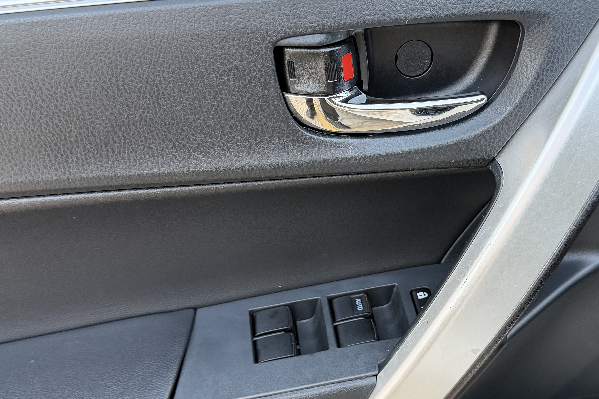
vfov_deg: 29.8
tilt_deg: -40.2
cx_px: 351
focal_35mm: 45
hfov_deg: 43.4
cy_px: 237
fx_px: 749
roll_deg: +0.0
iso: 200
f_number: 1.78
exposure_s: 1/60
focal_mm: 6.76
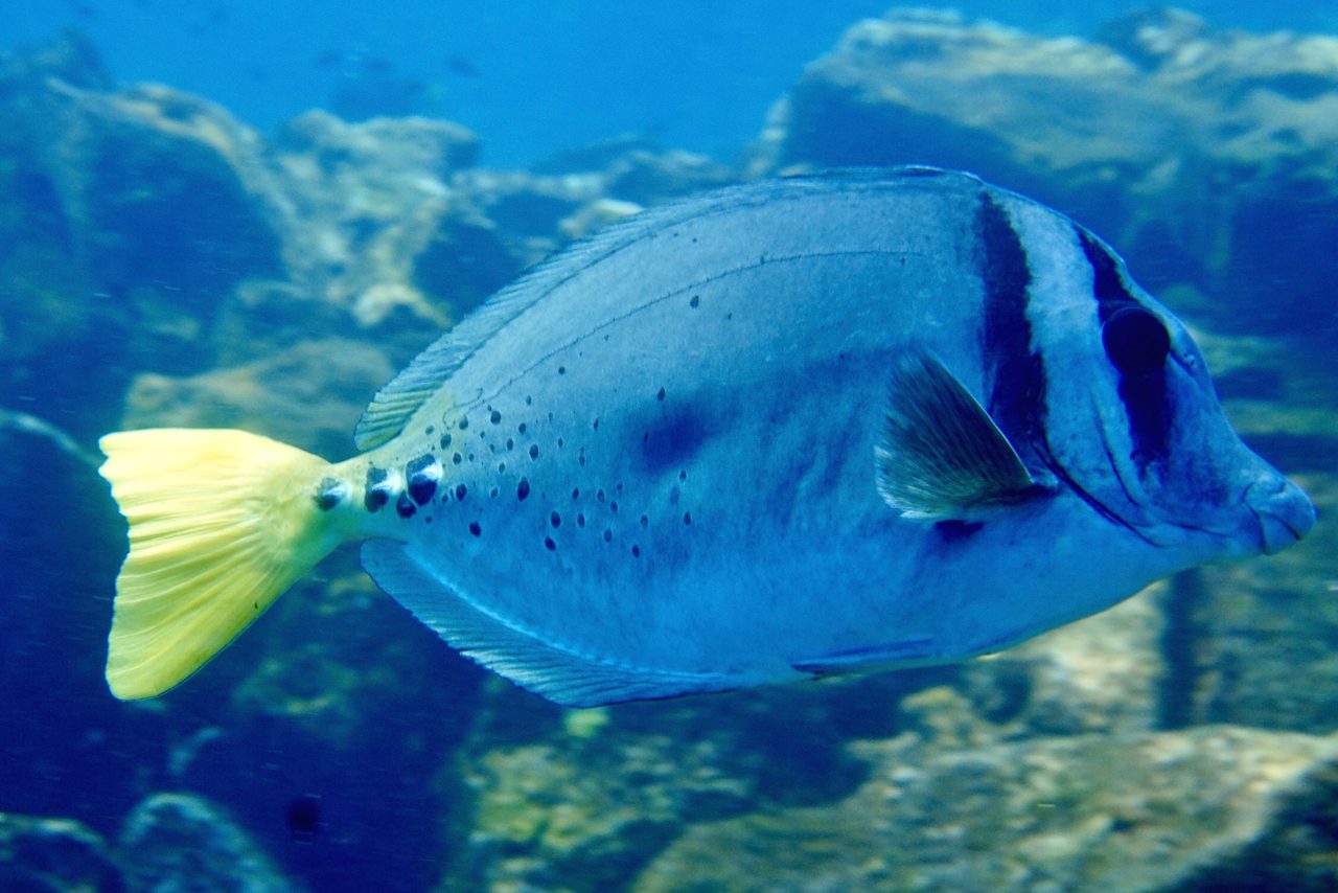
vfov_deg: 25.8
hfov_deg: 37.8
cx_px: 669
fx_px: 1952
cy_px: 446
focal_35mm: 52
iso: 320
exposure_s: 1/100
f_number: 9
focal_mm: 35
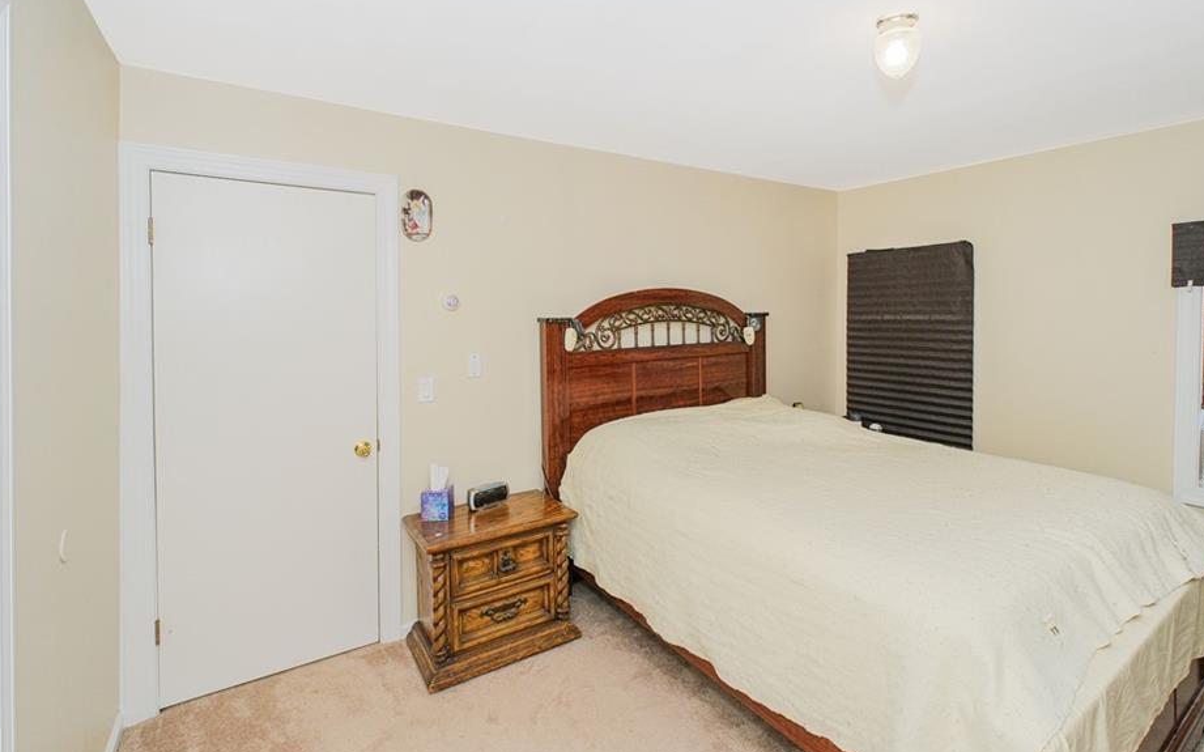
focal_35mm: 17
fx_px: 558
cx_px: 637
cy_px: 327
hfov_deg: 94.3
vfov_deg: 67.7
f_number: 8
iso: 500
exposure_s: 1/60
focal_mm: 10
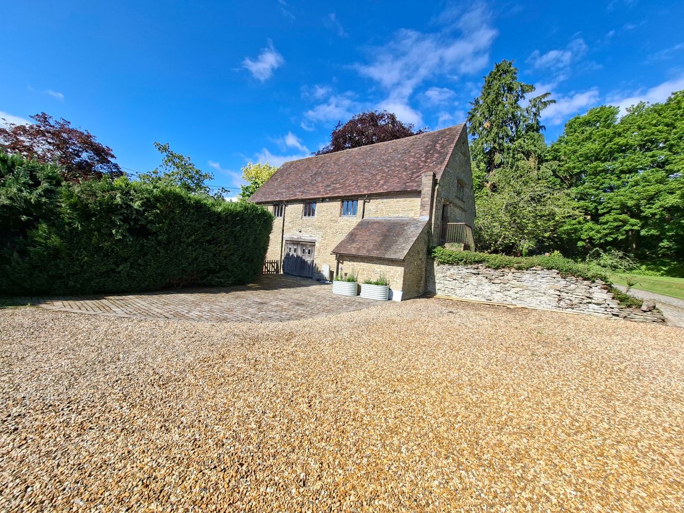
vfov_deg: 89.9
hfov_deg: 106.2
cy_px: 256
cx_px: 342
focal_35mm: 13
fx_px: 257
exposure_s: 1/870
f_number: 2.2
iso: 40
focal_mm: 1.74
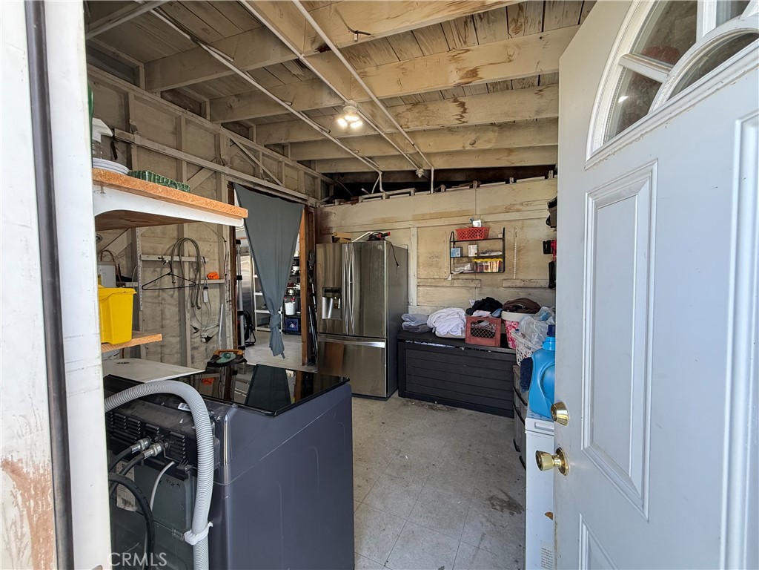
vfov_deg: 85.7
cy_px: 285
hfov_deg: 102.1
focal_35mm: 14
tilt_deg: -2.5
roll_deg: +0.8
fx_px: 307
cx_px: 380
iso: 200
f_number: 2.2
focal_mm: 2.22
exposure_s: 1/120
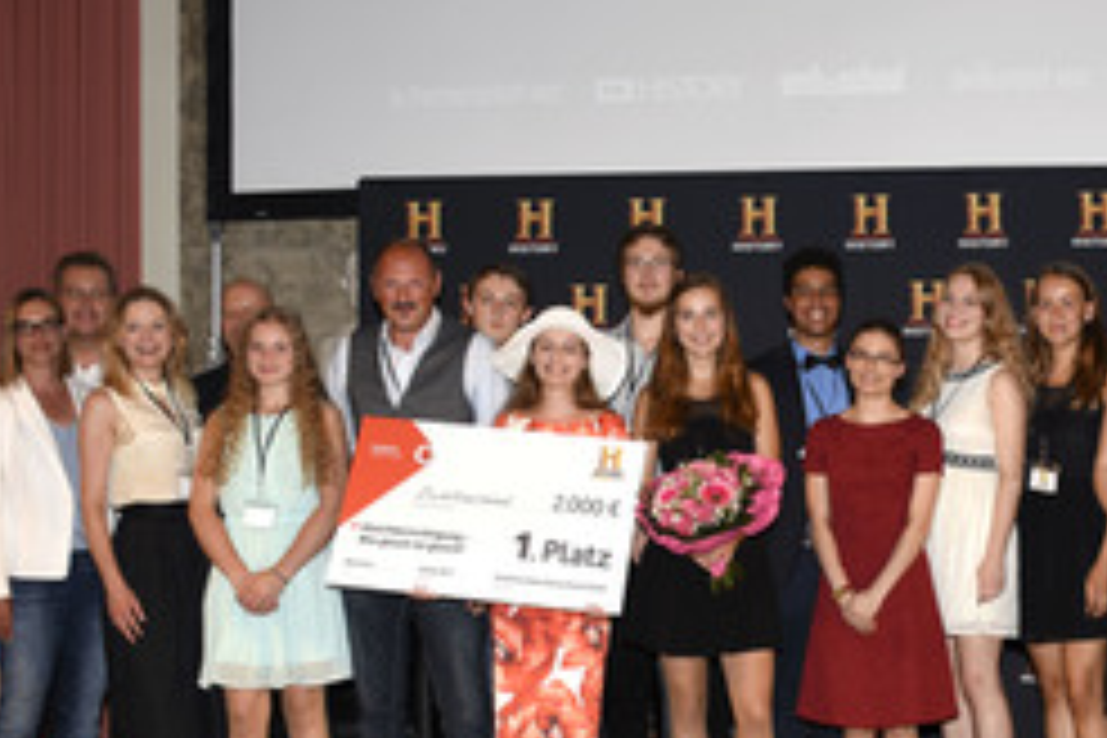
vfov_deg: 24.5
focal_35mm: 55
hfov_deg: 35.3
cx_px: 862
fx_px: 1691
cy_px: 472
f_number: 4.5
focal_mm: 20
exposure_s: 1/125
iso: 160
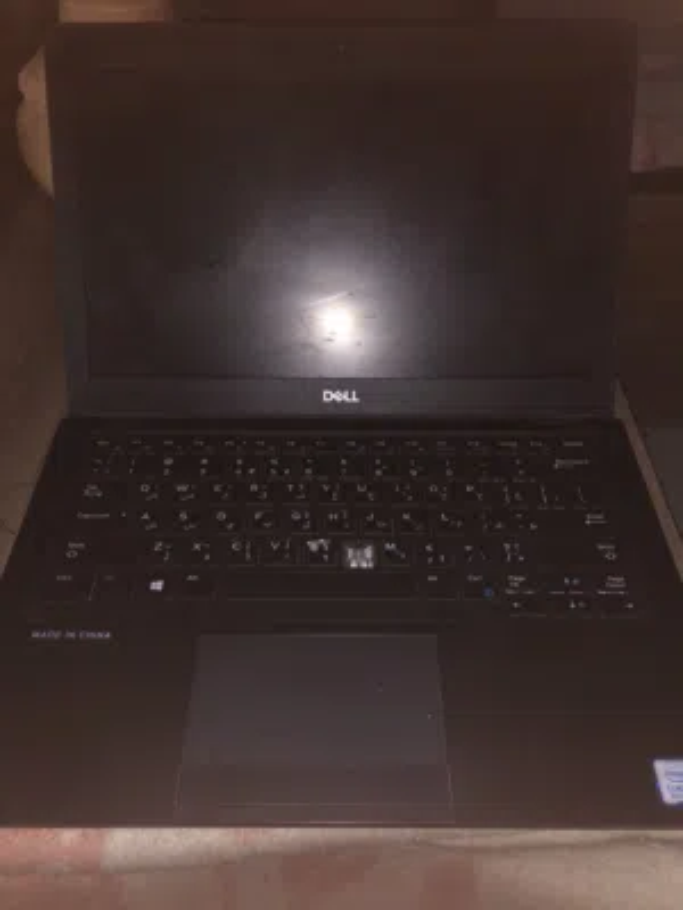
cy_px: 455
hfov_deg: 49.7
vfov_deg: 63.4
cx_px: 342
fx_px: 737
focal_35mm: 28
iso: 25
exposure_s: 1/25
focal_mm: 4
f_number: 1.8
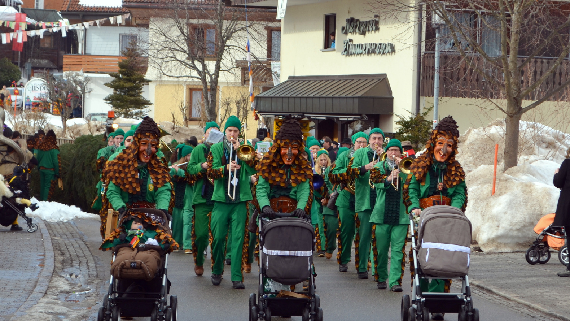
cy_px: 168
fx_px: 1323
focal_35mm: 88
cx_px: 286
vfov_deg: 13.8
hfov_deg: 24.3
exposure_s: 1/200
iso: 100
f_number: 7.1
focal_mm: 55
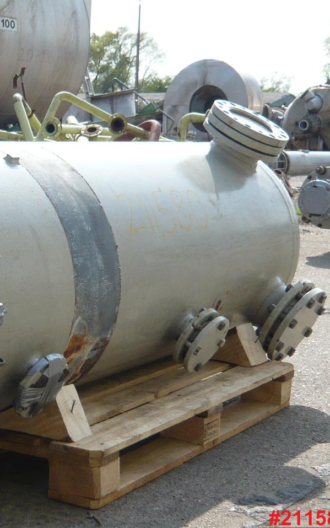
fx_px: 978
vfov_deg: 30.2
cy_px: 264
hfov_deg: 18.7
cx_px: 10
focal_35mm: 68
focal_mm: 5.2
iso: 100
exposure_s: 1/800
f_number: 3
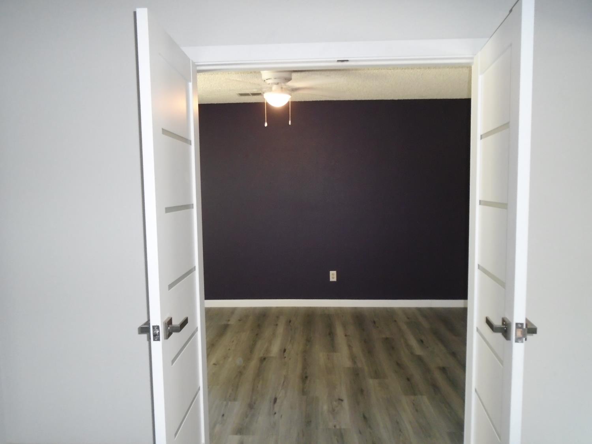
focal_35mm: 26
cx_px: 296
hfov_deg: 67.3
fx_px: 445
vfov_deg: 53.1
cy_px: 222
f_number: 3.2
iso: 400
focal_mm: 4.6
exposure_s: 1/30
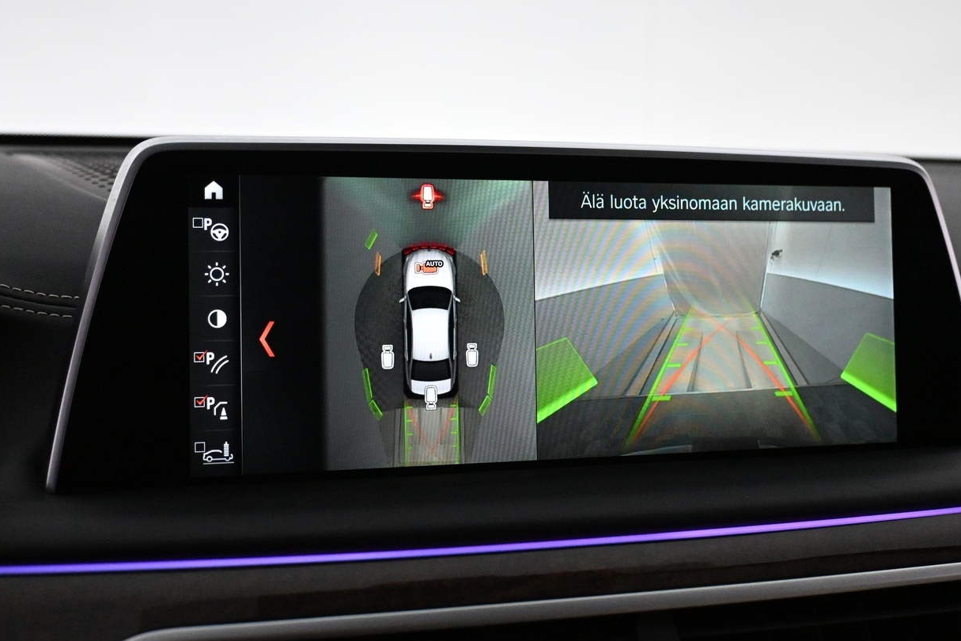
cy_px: 301
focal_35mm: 40
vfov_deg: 33.4
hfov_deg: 48.4
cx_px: 498
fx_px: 1068
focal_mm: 20
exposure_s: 1/250
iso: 4000
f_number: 3.8
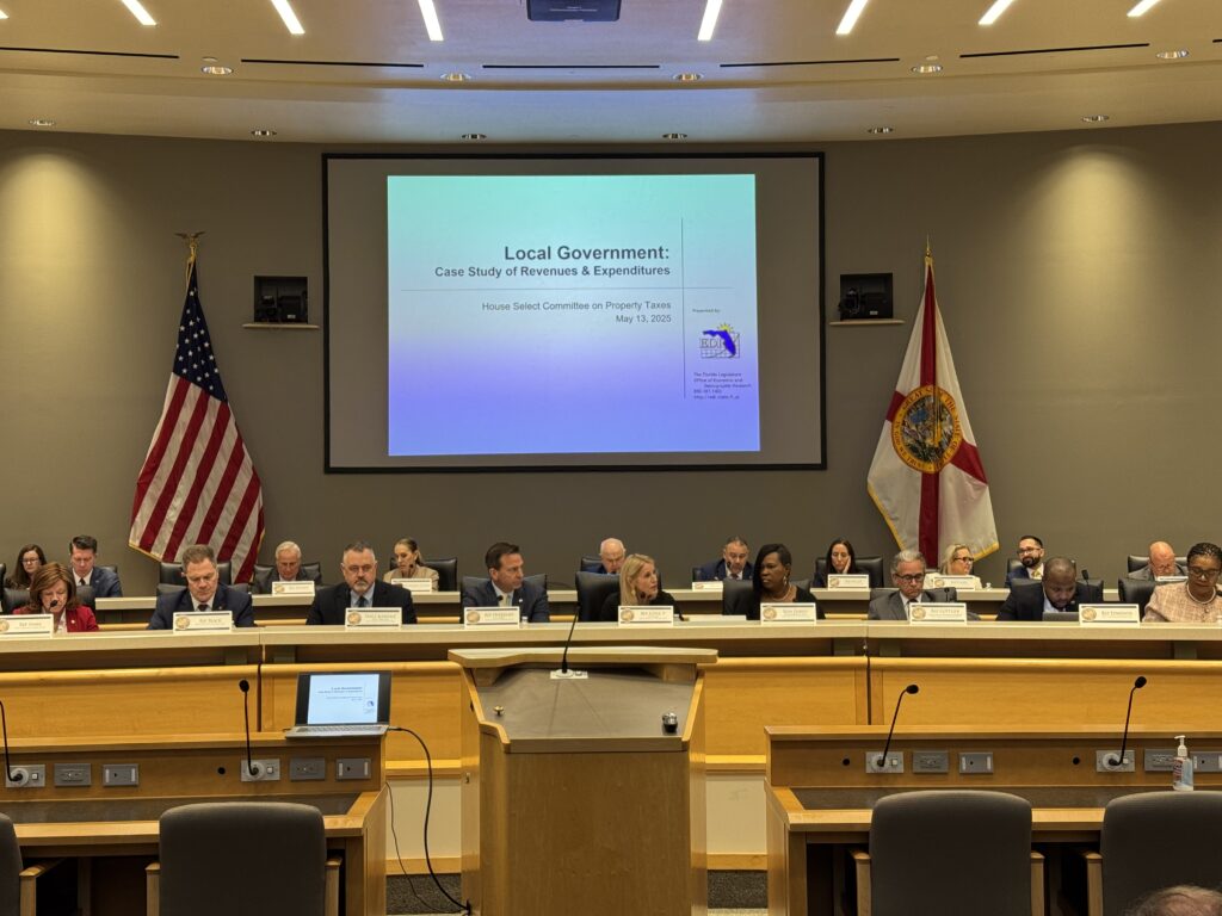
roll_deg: +0.0
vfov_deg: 30.3
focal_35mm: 48
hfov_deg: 39.7
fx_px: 1694
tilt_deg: +0.9
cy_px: 458
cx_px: 611
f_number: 1.78
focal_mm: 6.76
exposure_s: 1/60
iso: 100
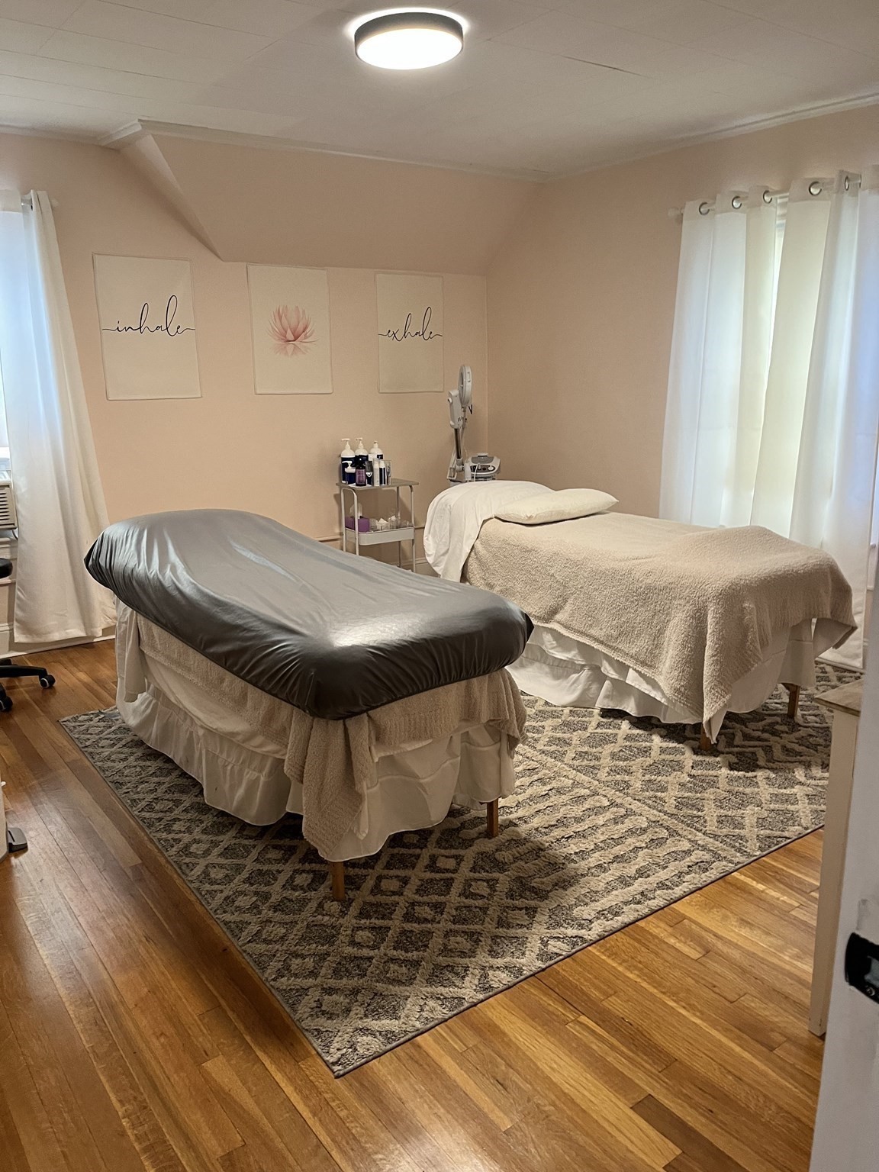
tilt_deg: -15.5
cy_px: 586
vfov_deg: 67.3
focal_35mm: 26
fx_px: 880
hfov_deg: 53.1
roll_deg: +1.2
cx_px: 440
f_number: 1.6
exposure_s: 1/60
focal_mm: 5.1
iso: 200
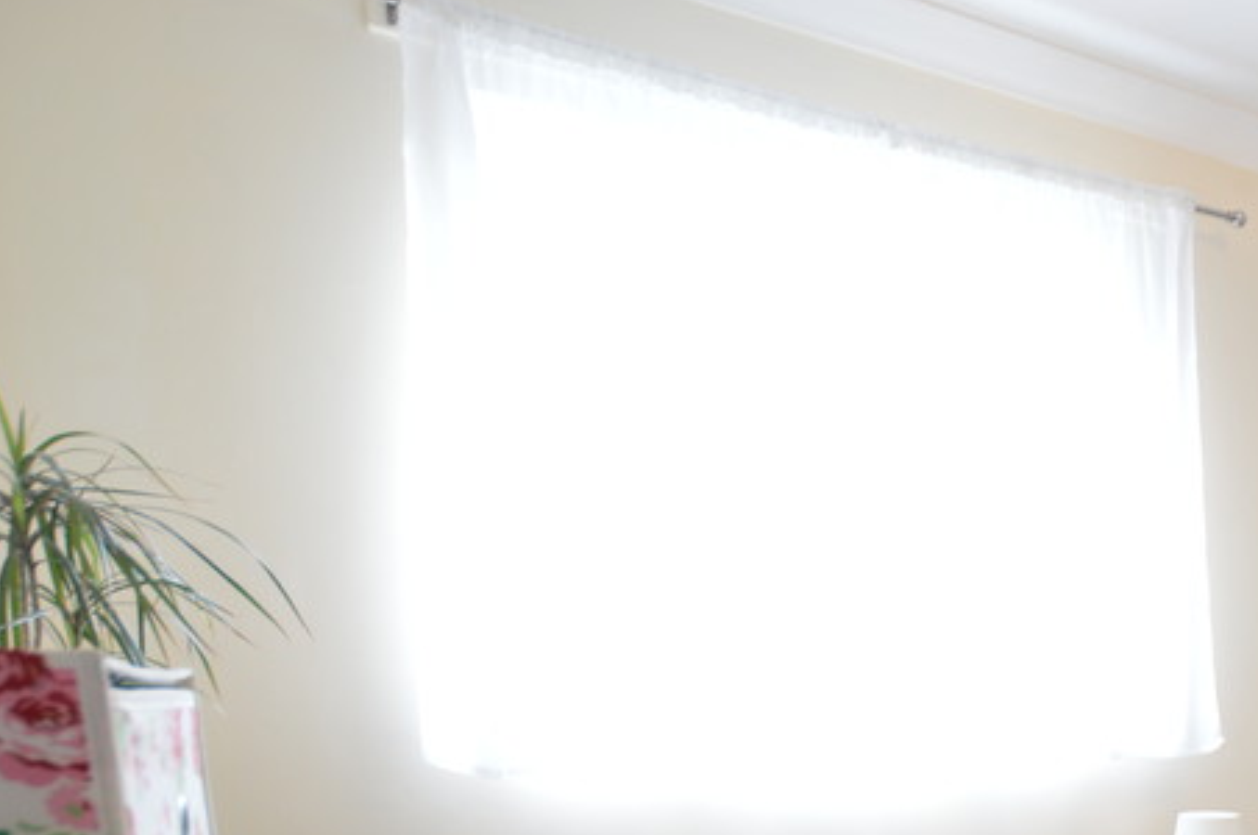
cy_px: 925
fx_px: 1186
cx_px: 1322
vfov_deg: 33.6
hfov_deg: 45.0
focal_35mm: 34
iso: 360
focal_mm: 10
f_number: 3.5
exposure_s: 1/15
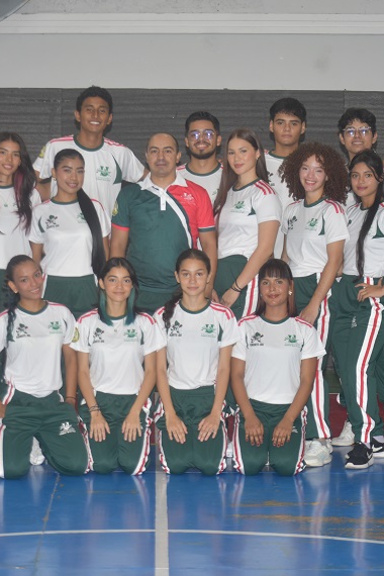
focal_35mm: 136
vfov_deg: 15.1
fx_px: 2176
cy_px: 287
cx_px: 161
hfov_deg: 10.1
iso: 400
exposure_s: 1/200
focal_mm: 60
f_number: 5
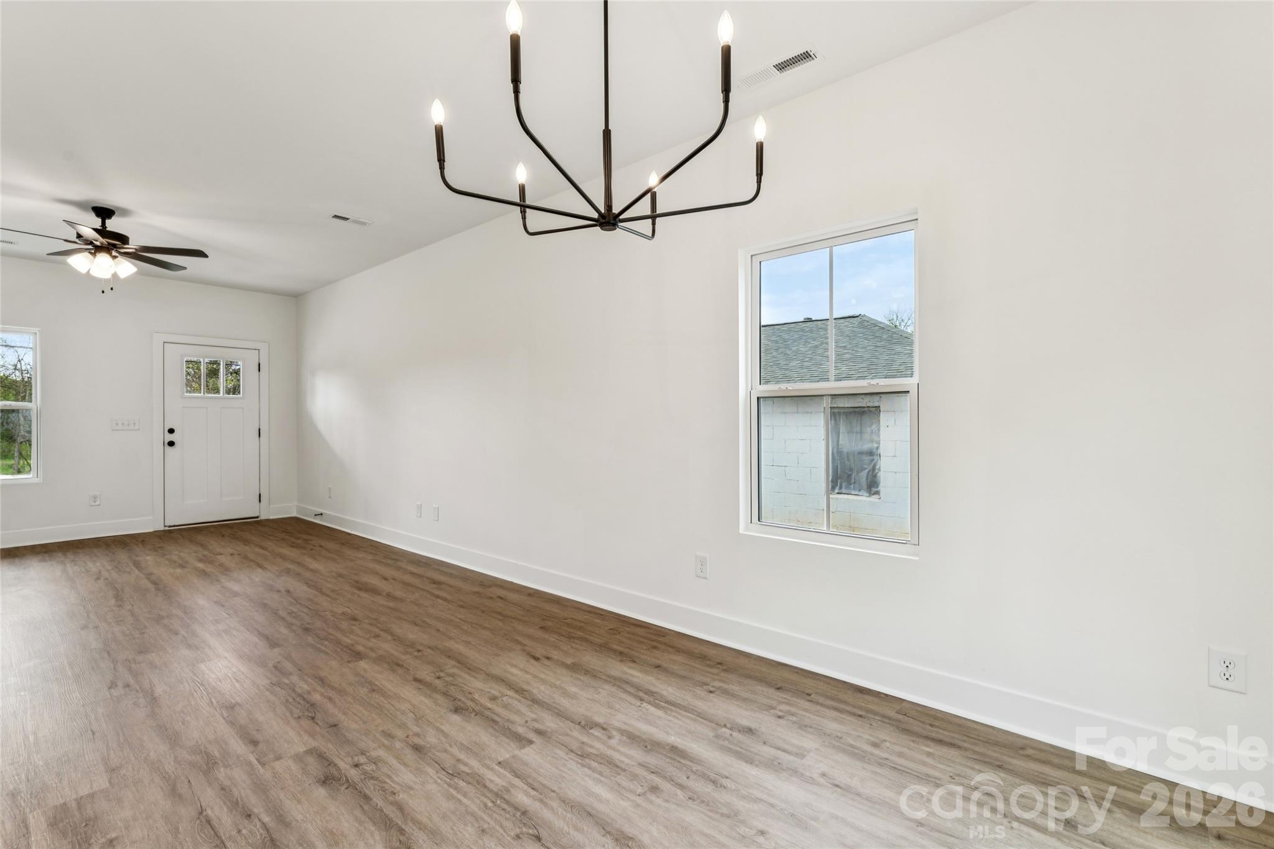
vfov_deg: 73.1
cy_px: 424
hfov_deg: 96.0
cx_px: 637
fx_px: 573
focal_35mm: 16
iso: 100
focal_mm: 16.2
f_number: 9
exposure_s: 1/13
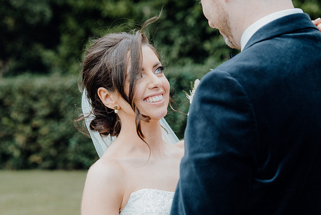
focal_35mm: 105
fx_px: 936
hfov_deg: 19.5
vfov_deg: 13.0
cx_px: 160
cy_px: 108
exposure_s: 1/160
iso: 125
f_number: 3.5
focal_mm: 70
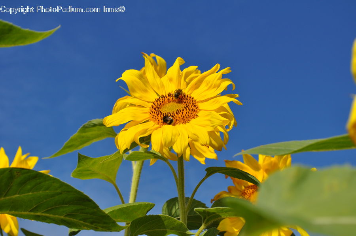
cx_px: 178
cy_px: 118
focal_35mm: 82
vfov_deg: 16.5
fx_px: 815
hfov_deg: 24.7
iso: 400
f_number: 8
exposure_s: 1/2000
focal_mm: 55
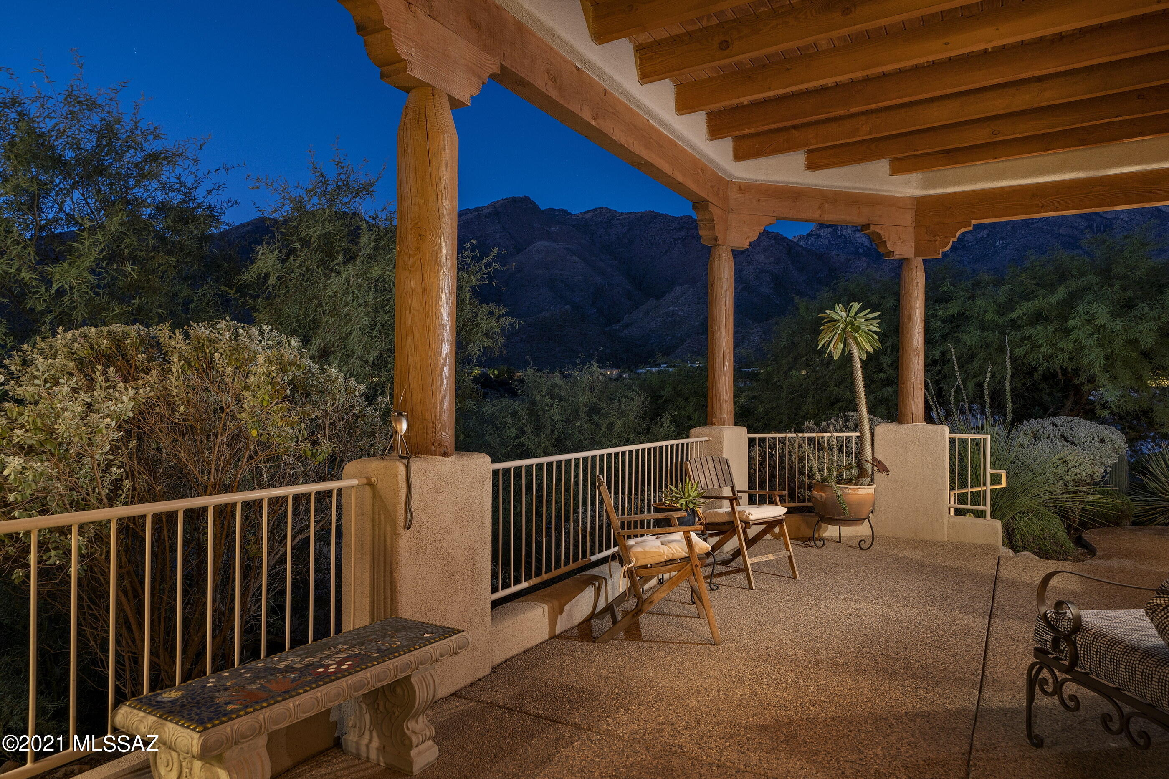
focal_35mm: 23
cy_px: 390
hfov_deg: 76.1
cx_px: 584
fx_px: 747
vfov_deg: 55.1
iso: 100
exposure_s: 20
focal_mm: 23
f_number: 7.1
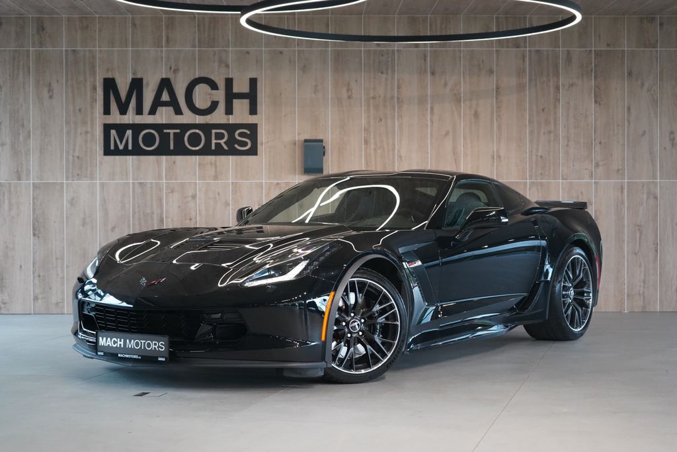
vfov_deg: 20.3
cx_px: 338
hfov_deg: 30.1
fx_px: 1260
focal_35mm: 67
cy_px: 226
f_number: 5.6
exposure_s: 1/160
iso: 4000
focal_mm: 67
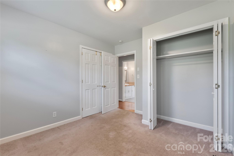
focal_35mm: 15
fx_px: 97
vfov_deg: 77.3
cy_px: 78
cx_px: 117
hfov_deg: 100.4
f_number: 8
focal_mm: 10
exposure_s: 1/4
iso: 800
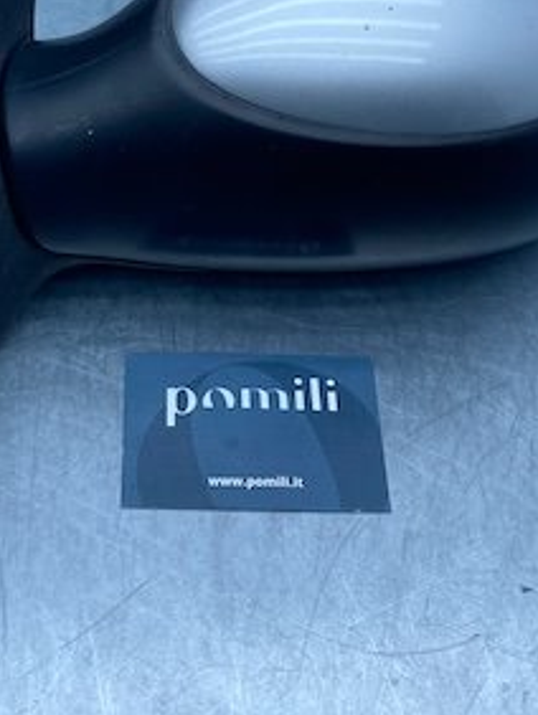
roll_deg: -1.3
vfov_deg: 30.5
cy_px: 10
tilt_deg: -44.8
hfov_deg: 24.6
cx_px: 137
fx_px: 1221
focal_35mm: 59
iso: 32
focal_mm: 4.25
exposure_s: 1/810
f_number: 1.8
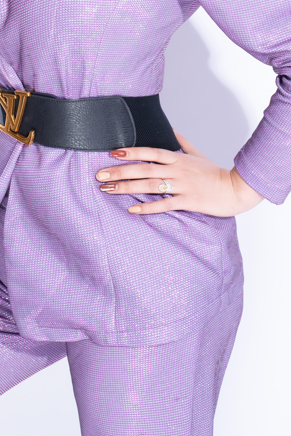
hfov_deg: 13.8
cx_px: 87
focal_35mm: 99
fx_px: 1199
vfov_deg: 20.0
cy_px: 12
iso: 100
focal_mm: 50
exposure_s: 1/100
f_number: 8
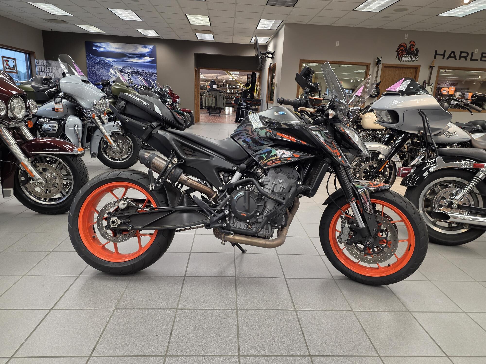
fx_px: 323
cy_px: 182
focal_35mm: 23
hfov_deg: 73.9
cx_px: 243
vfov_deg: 58.9
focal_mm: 6.25
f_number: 1.7
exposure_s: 1/120
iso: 250
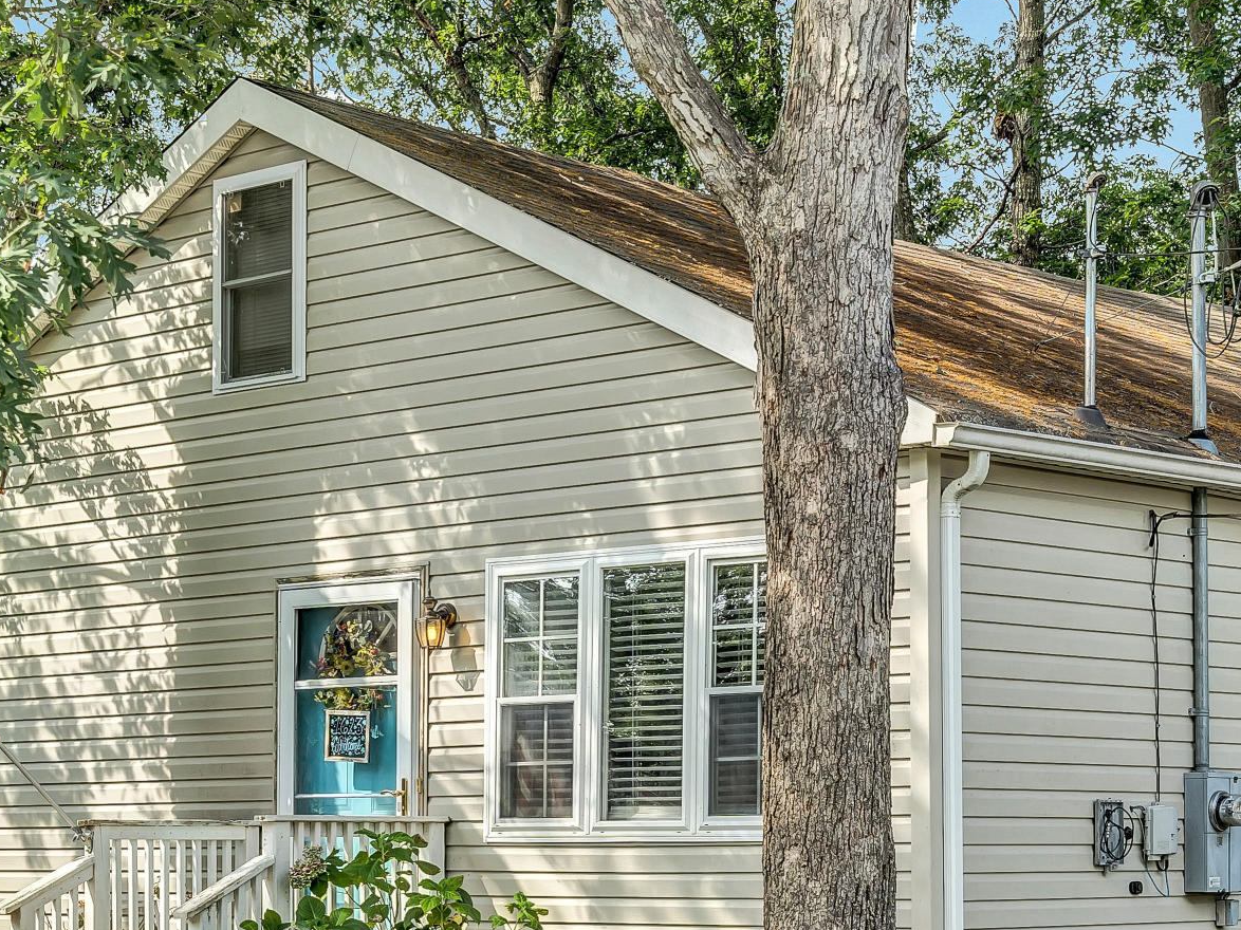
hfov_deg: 22.7
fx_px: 3083
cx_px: 543
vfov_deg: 16.9
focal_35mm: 86
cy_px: 874
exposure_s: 1/100
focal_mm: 35
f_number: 8
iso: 100
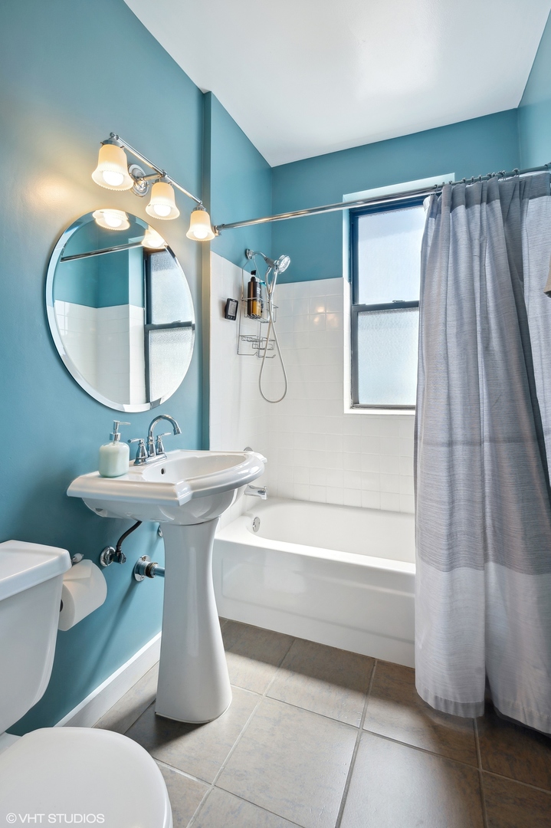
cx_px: 276
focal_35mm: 14
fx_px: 322
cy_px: 414
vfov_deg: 104.3
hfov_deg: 81.2
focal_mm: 14
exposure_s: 1/13
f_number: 10
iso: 100
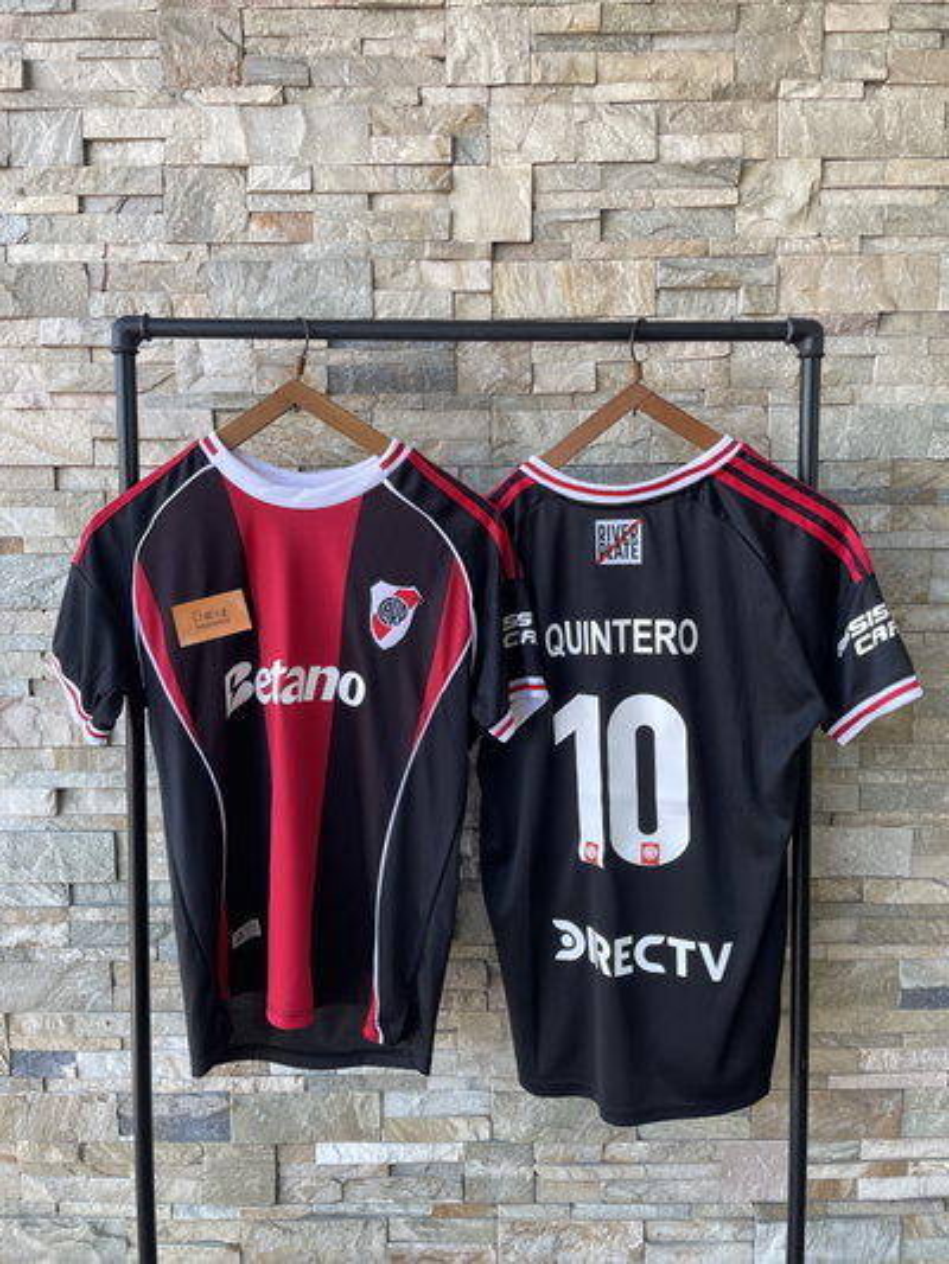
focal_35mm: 26
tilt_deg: -6.9
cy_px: 632
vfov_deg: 67.3
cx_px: 474
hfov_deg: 53.1
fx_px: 950
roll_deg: +0.8
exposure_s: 1/121
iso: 32
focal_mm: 4.2
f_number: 1.6
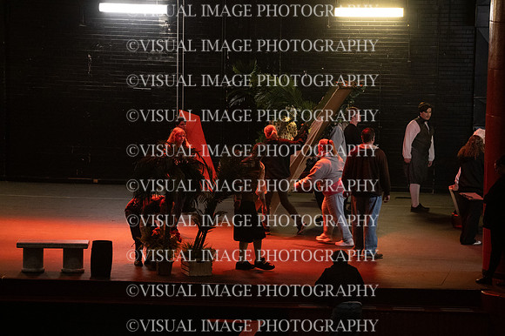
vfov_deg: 7.0
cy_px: 168
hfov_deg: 10.6
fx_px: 2734
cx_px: 252
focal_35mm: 195
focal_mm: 195
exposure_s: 1/160
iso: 10000
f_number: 6.3
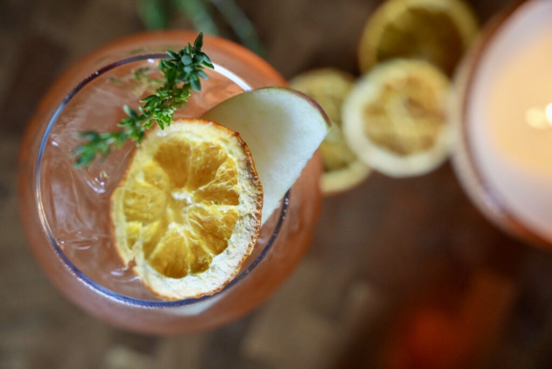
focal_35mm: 56
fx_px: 851
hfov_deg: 35.9
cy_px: 184
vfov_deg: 24.4
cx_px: 276
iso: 1000
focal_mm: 37
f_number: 4
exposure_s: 1/125
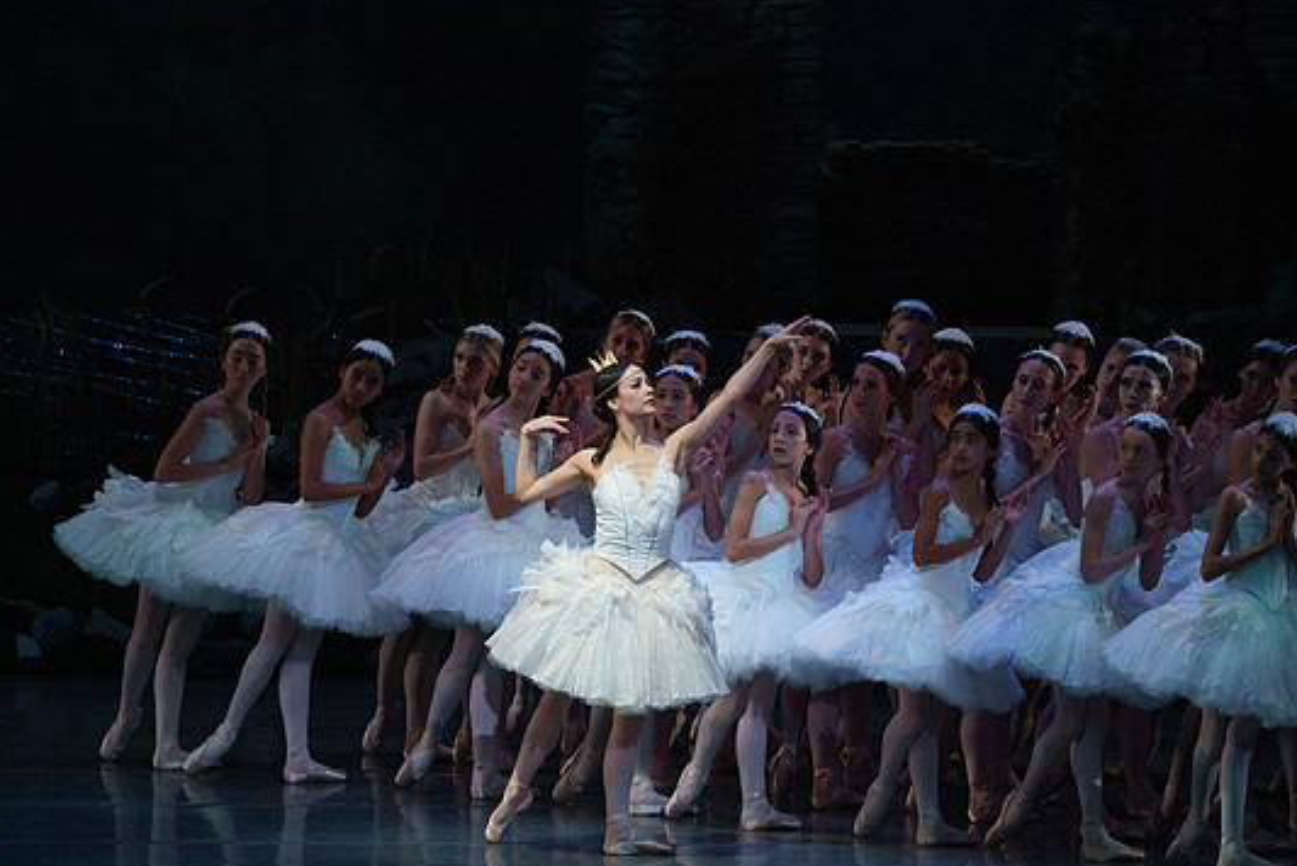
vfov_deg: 4.3
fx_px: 11643
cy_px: 459
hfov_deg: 6.4
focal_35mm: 323
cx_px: 681
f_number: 5.6
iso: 8000
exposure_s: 1/250
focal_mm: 297
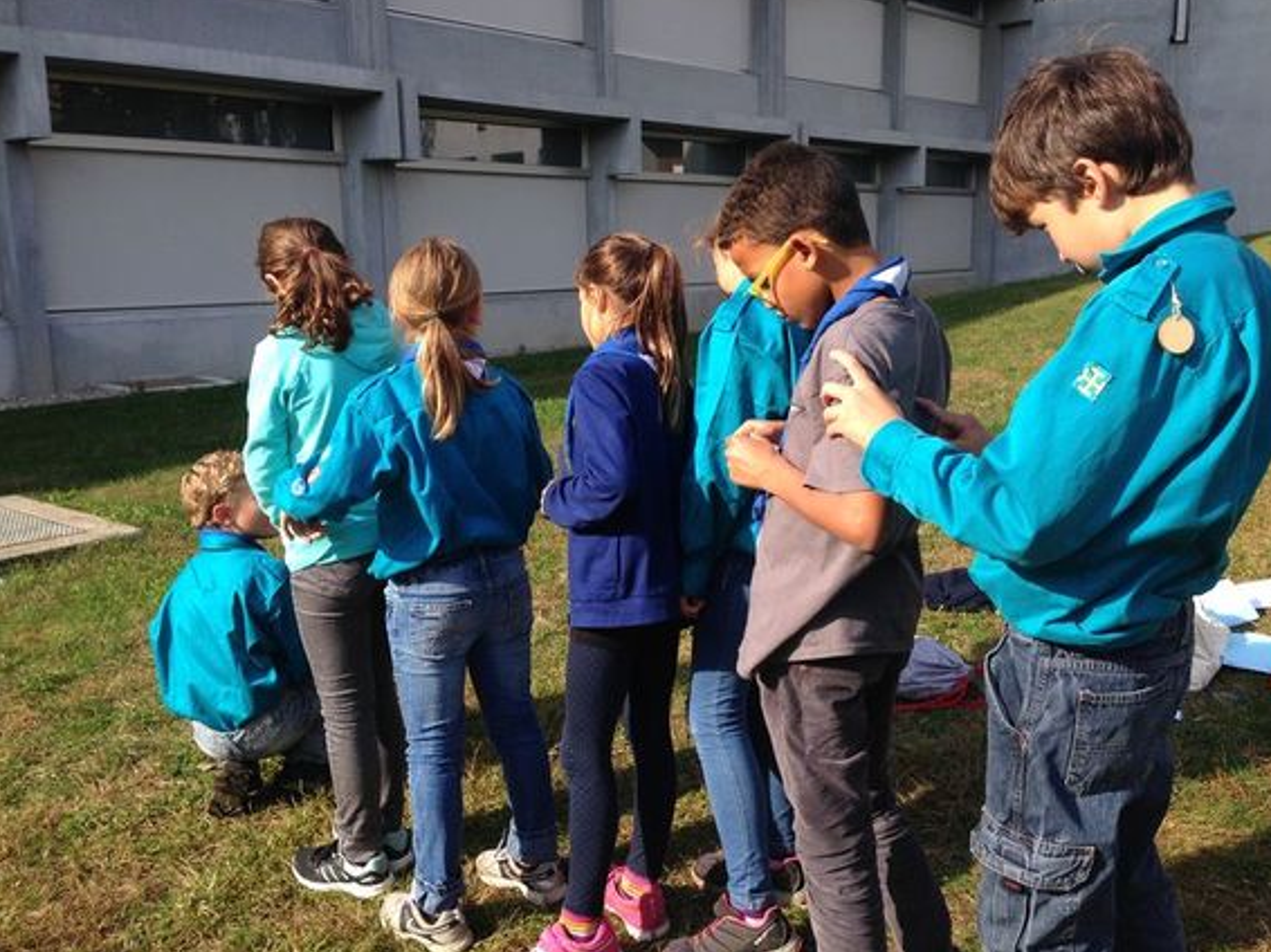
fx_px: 1285
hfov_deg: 52.6
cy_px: 489
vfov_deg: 40.7
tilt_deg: -11.9
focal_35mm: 35
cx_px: 636
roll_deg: +1.8
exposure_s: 1/713
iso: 50
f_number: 2.4
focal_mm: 4.12
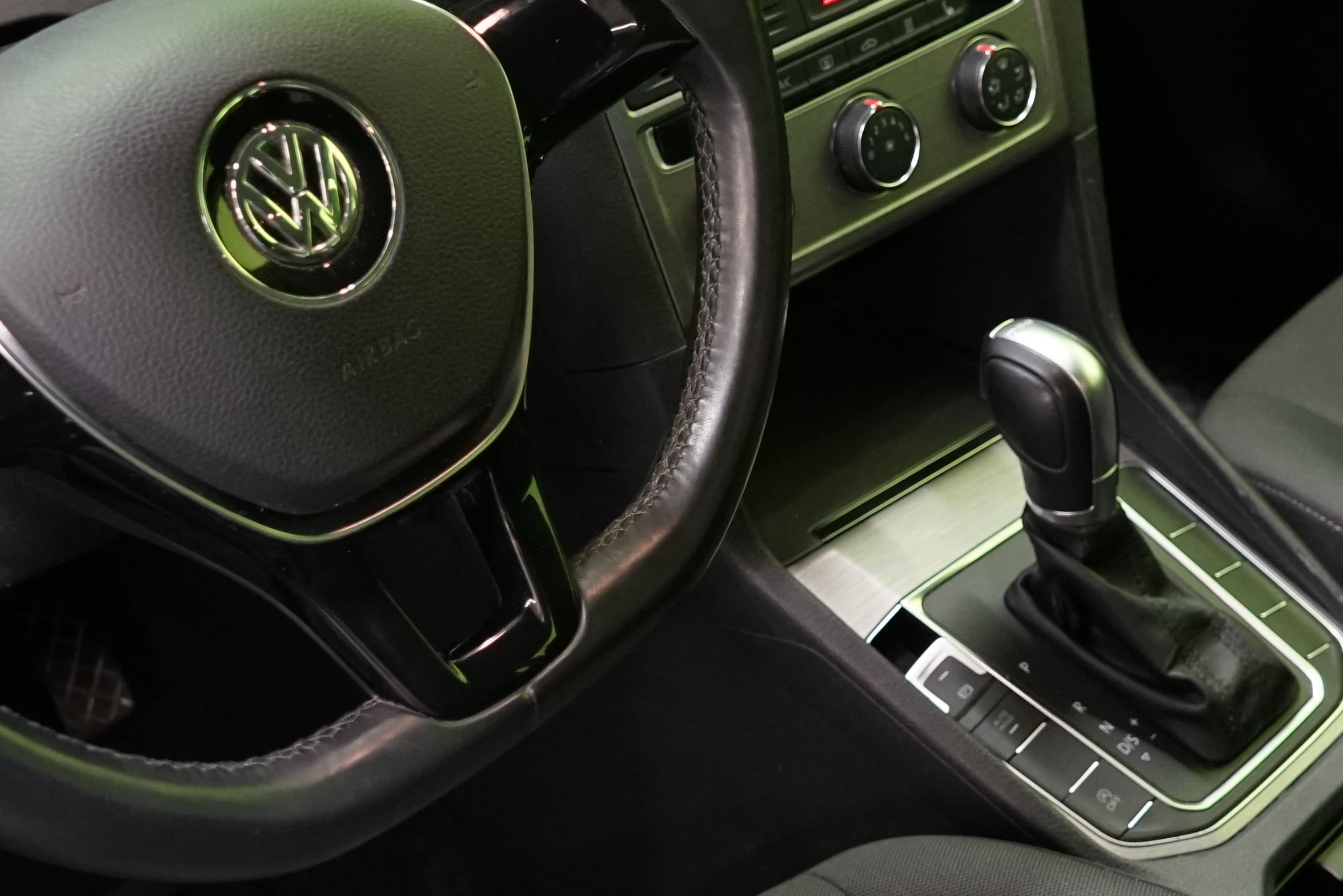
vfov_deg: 18.4
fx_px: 2761
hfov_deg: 27.1
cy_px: 495
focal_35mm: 74
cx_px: 935
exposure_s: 1/20
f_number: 5
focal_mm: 29
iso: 2000
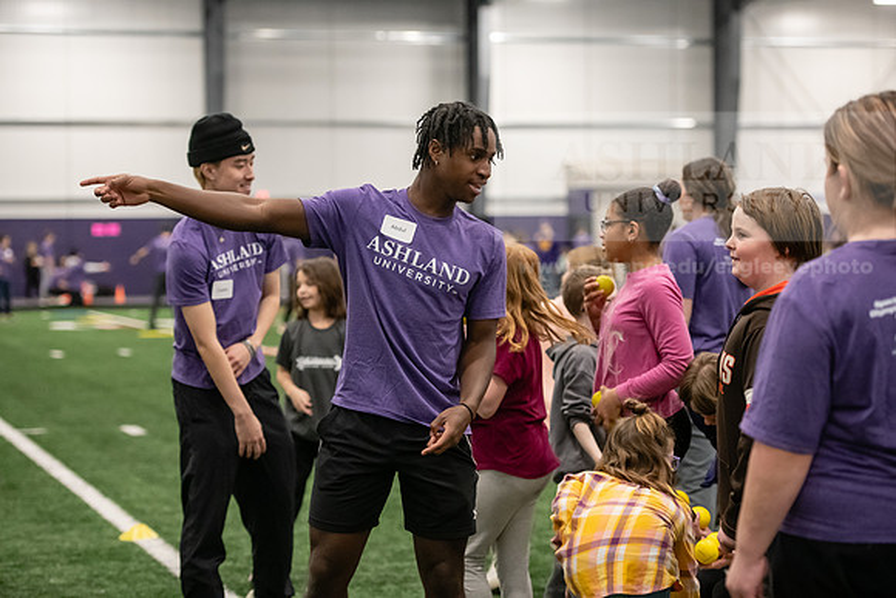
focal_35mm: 92
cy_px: 299
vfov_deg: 14.9
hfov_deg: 22.1
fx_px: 2290
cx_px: 448
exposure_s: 1/320
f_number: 3.2
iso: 4000
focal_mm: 92
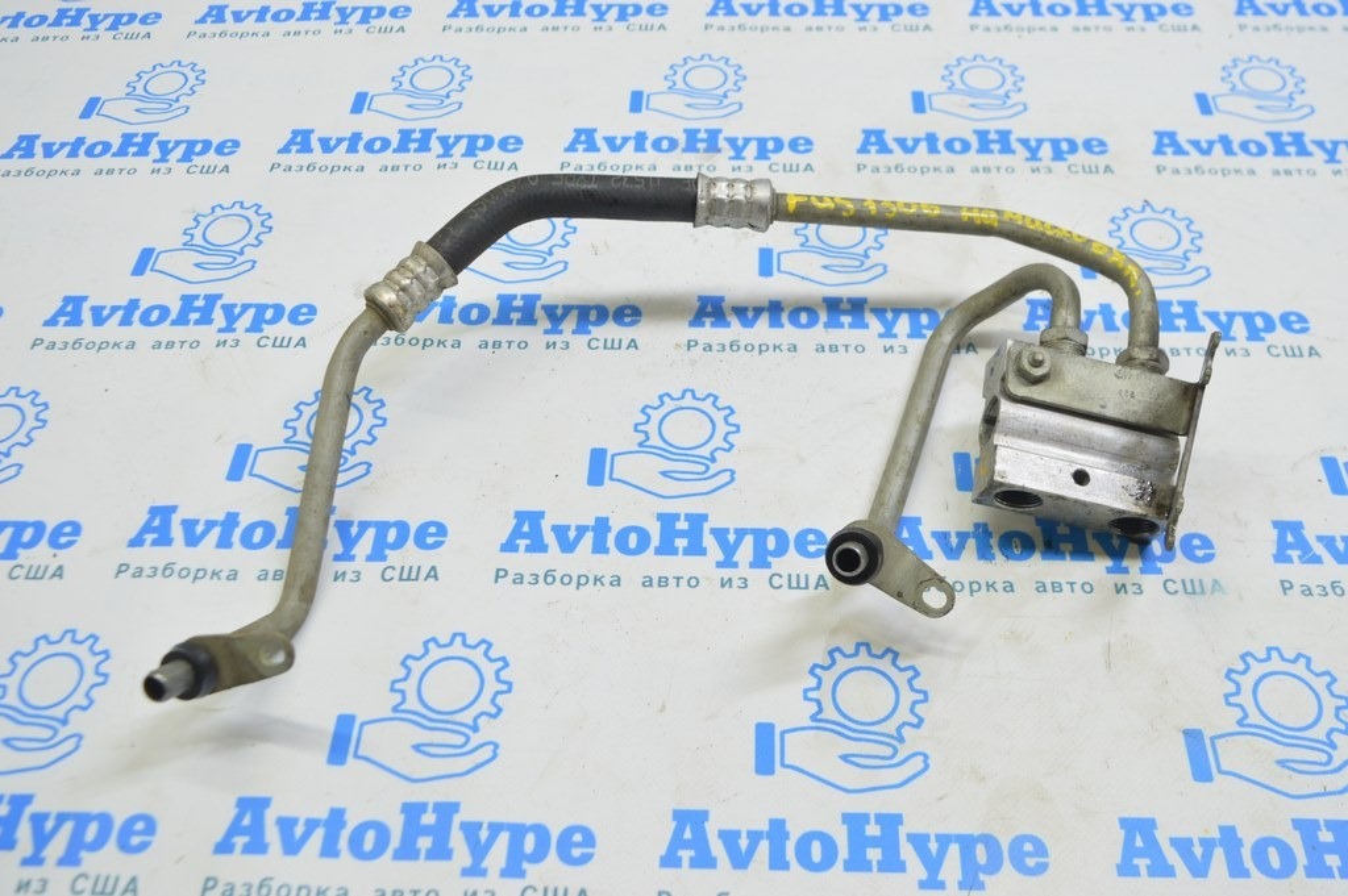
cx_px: 674
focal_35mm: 36
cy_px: 448
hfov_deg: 53.2
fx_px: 1347
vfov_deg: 36.8
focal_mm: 24
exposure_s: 1/20
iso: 400
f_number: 5.6
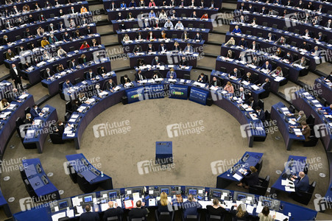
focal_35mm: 36
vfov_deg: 36.8
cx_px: 166
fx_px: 332
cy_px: 110
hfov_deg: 53.2
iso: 1250
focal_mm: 36
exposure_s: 1/320
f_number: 4
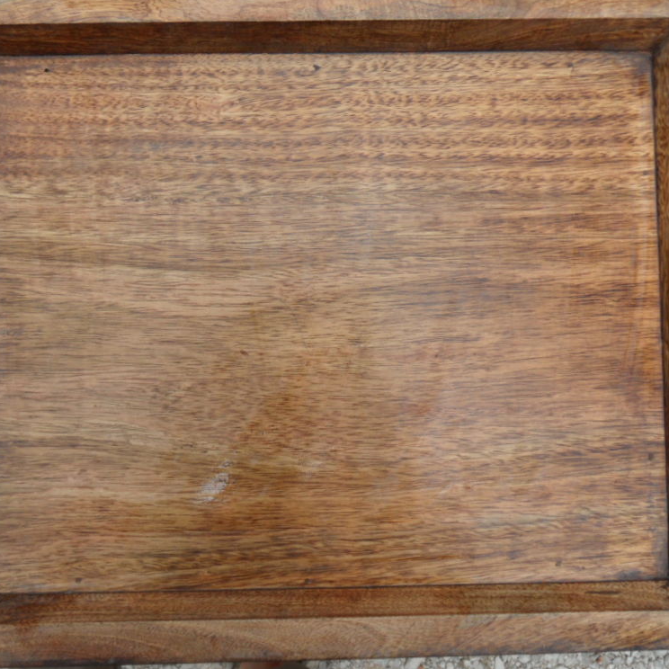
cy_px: 333
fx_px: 831
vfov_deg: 43.9
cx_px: 301
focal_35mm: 38
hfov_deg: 43.8
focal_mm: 5.3
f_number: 3.4
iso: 80
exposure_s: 1/350
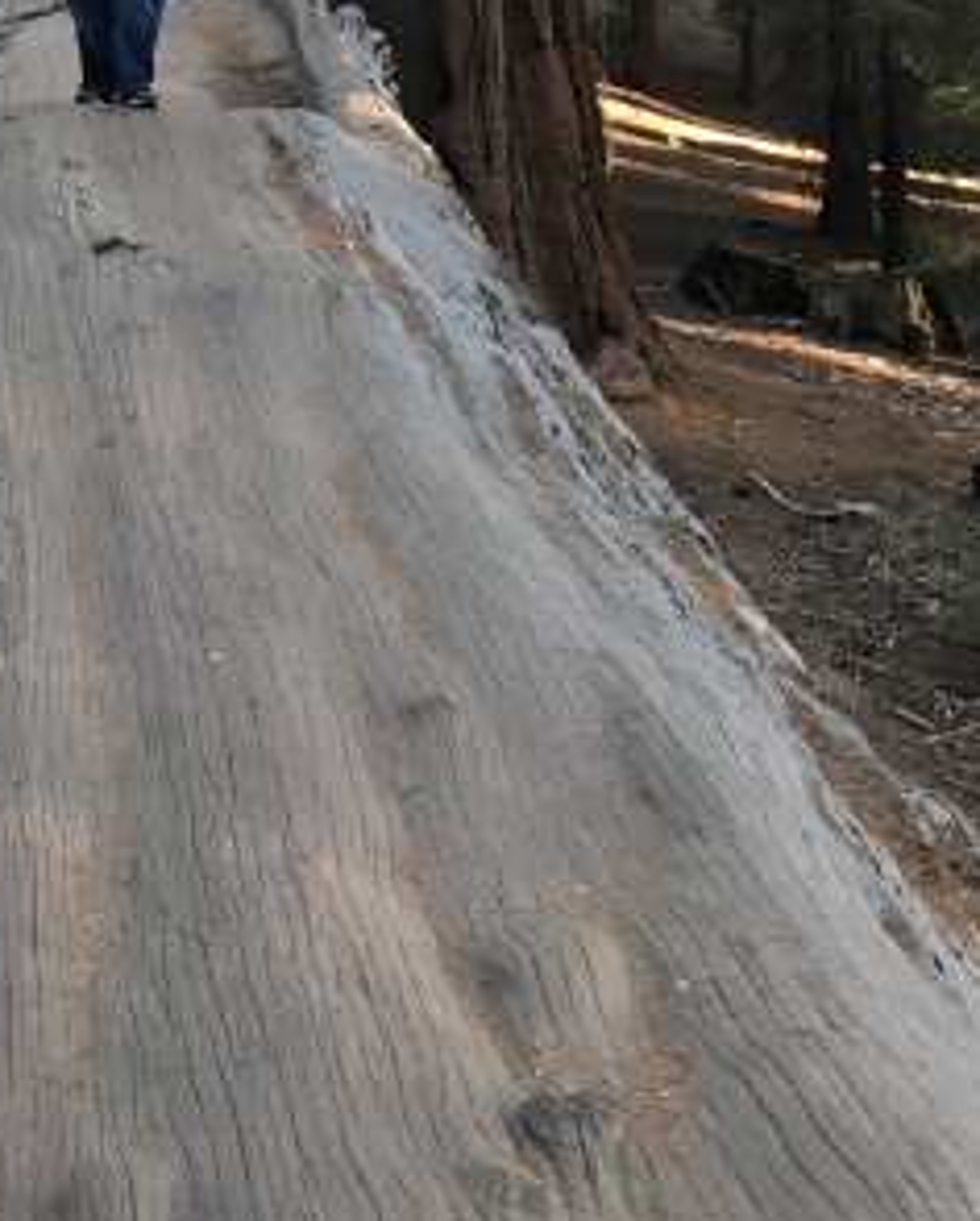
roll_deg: +3.2
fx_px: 2967
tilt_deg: -3.1
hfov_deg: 18.2
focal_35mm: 82
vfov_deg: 22.6
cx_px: -62
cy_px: 93
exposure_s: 1/30
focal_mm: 4.15
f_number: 2.2
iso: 25
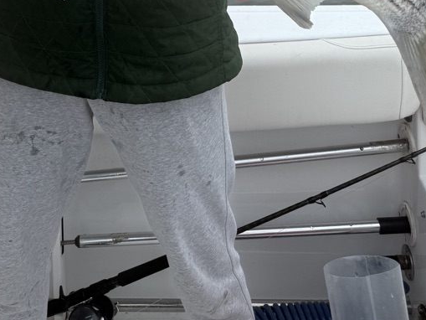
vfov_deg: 18.1
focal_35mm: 66
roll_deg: +4.0
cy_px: -240
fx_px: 812
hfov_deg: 29.1
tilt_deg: -6.9
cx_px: 127
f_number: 1.78
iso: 80
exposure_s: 1/1060
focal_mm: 6.76
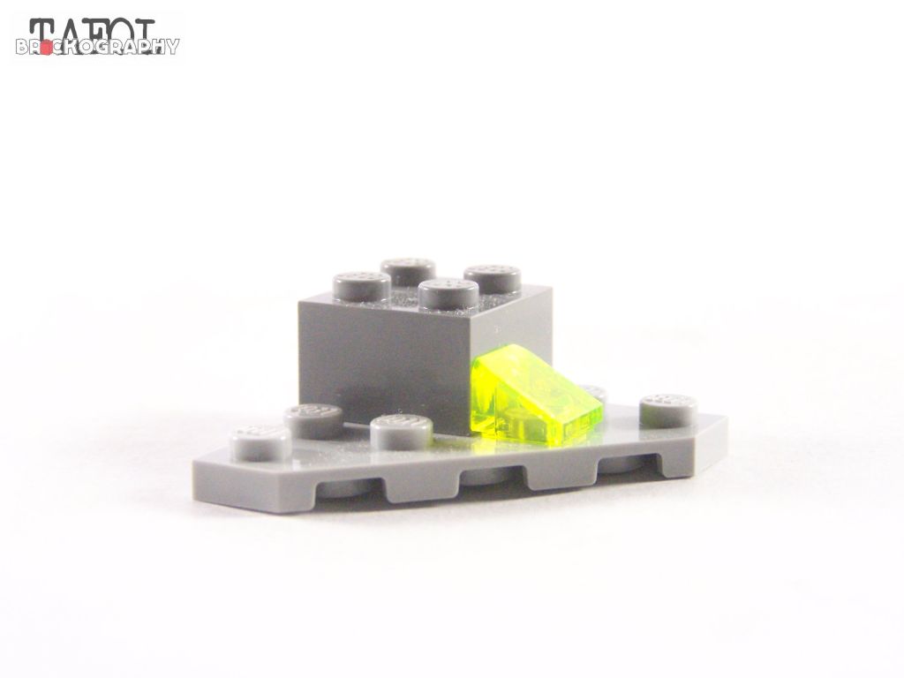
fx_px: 2141
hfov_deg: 23.8
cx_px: 452
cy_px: 339
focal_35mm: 82
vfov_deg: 18.0
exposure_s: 1/60
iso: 400
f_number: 3.2
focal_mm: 13.7
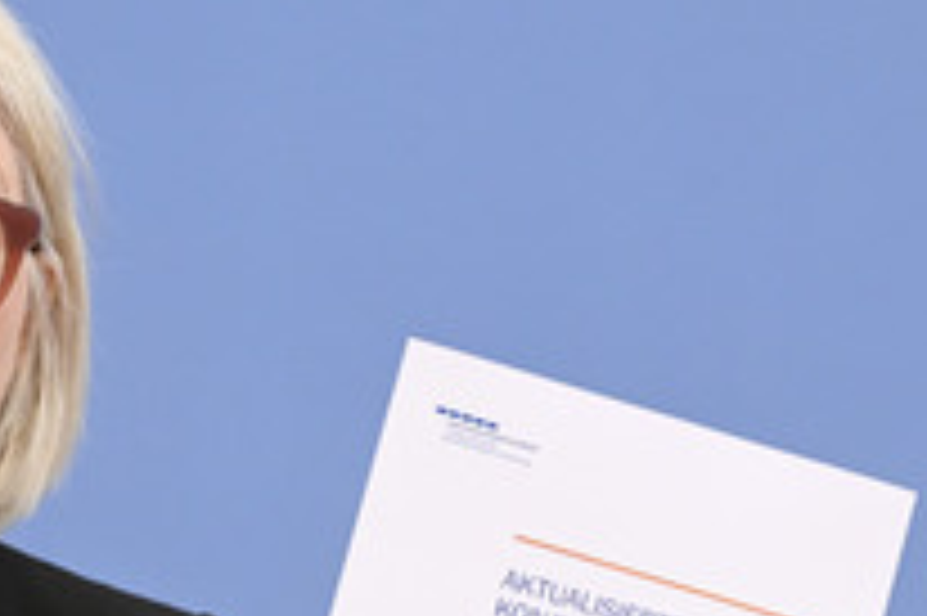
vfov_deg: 5.6
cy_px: 517
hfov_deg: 8.4
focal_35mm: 245
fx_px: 6304
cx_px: -38
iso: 4000
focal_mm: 112
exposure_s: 1/640
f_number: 5.6
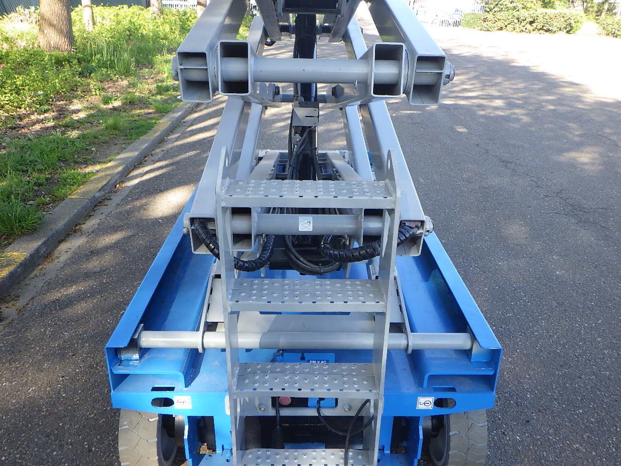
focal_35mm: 28
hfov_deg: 63.4
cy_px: 233
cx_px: 310
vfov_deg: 49.7
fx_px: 502
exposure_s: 1/160
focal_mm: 5
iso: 125
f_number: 3.5
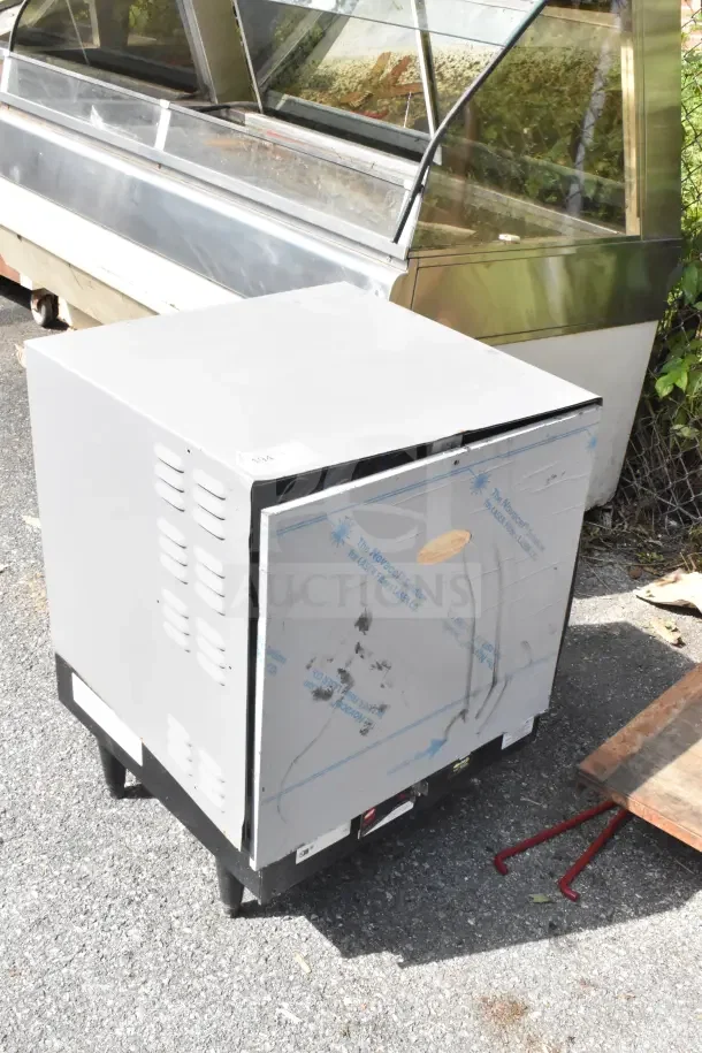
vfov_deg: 51.3
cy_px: 526
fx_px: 1097
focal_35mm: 38
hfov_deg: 35.5
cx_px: 351
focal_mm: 25
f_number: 18
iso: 6400
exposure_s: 1/1250
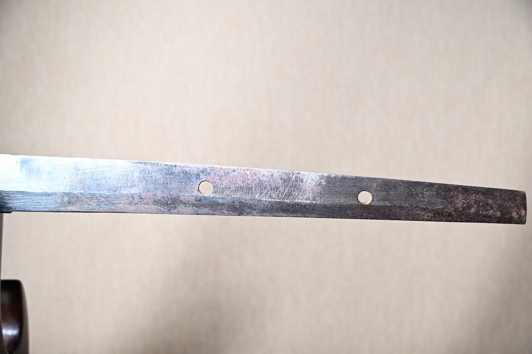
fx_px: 765
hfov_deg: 38.4
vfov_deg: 26.1
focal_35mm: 52
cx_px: 266
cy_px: 177
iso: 100
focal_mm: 34.5
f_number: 4.2
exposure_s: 1
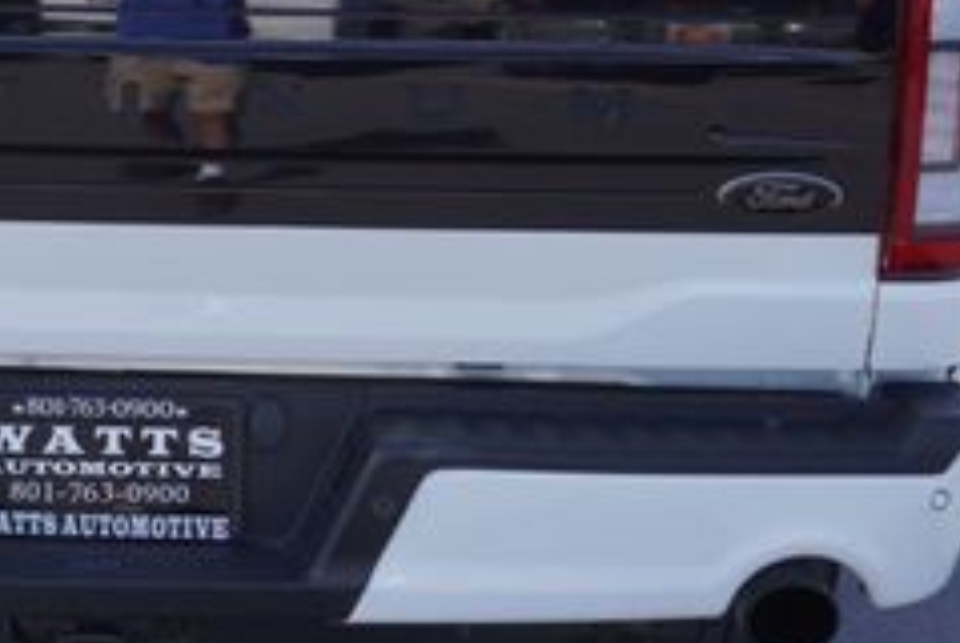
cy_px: 141
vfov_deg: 16.1
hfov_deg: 23.4
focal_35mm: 84
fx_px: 2252
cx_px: 84
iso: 100
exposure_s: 1/160
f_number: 6.3
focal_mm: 21
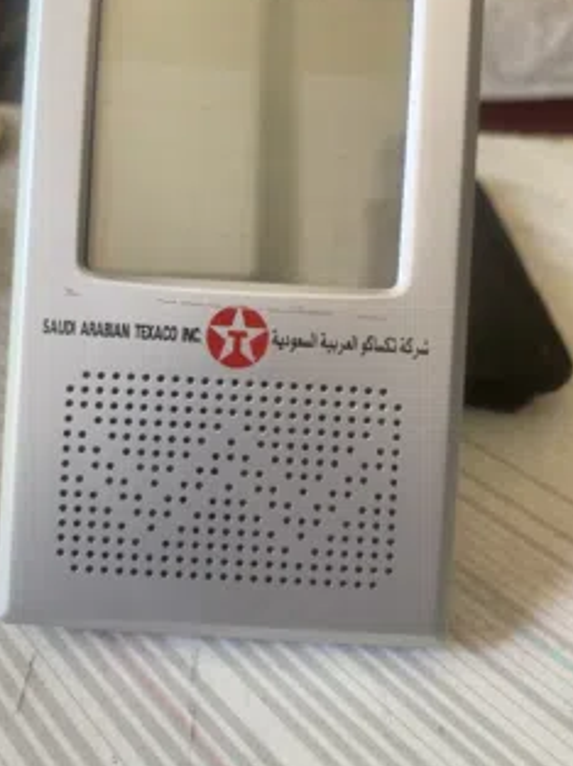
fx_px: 708
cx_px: 235
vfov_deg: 56.6
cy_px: 325
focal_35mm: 32
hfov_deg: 43.9
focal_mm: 4.25
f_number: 1.8
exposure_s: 1/50
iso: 160
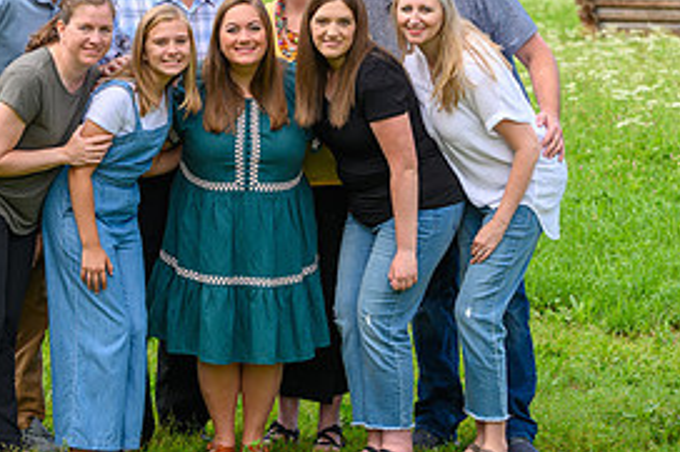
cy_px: 152
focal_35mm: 175
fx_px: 3303
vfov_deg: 7.8
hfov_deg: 11.8
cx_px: 290
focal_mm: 82
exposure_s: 1/500
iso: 125
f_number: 4
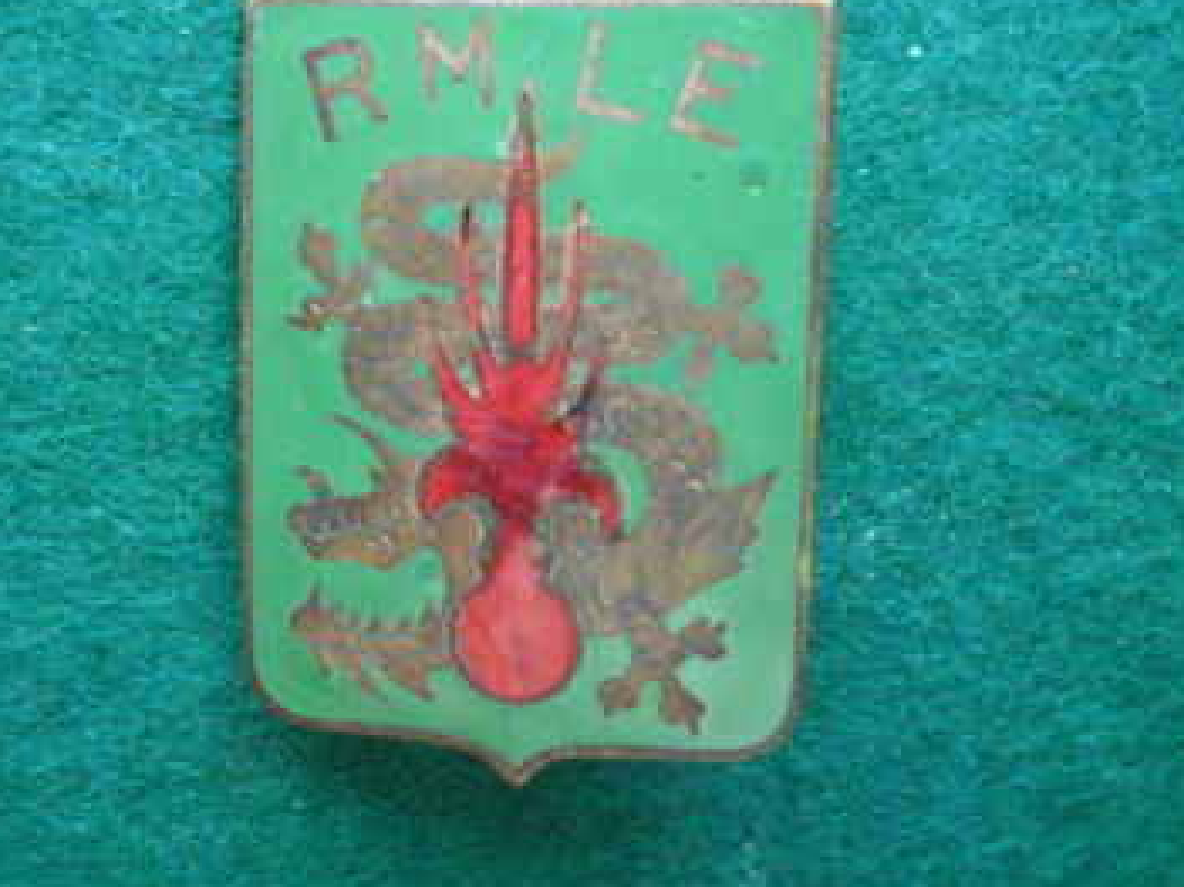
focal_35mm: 52
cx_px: 469
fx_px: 1778
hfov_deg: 36.7
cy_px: 398
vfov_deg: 28.0
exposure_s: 1/30
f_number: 3.1
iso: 400
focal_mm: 6.3
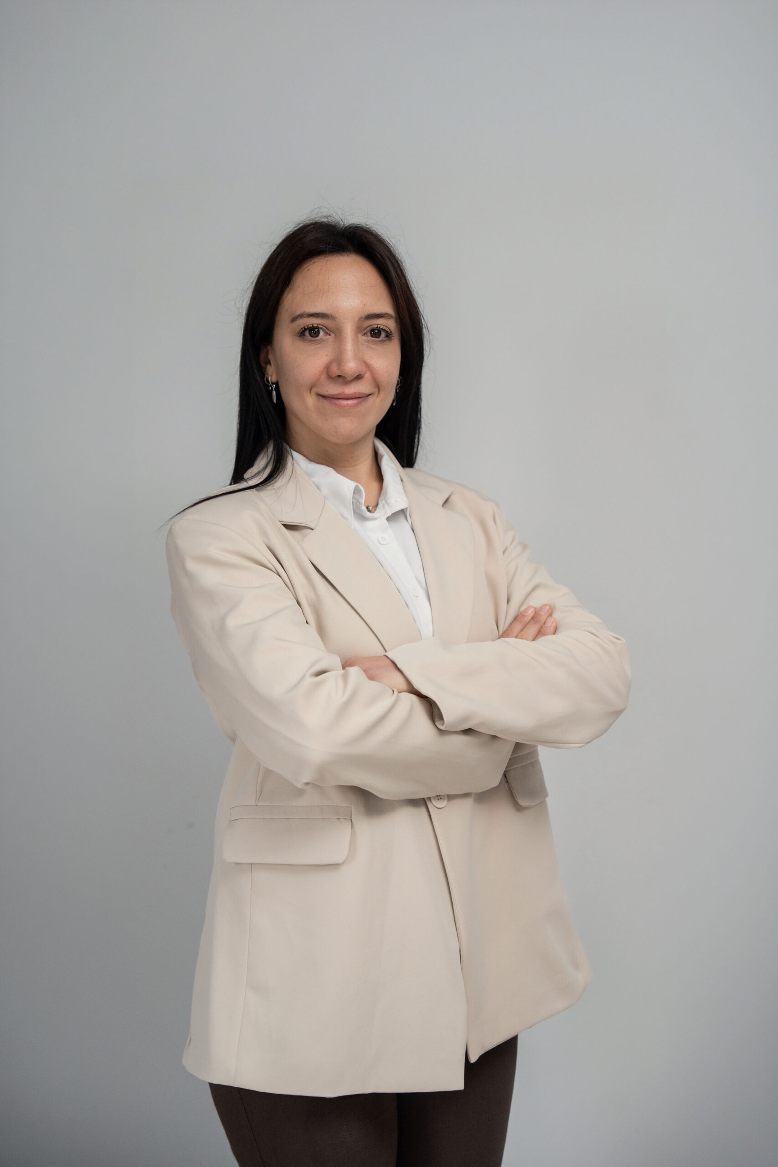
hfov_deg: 19.5
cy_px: 584
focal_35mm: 70
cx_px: 389
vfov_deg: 28.8
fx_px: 2269
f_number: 2.8
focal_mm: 70
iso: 400
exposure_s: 1/200
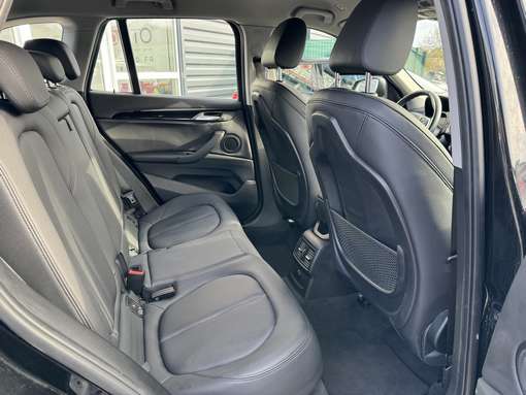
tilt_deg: -19.0
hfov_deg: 71.6
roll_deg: +0.2
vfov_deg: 56.9
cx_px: 263
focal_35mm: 24
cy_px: 198
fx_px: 365
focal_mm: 6.86
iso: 125
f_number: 1.78
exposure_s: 1/121
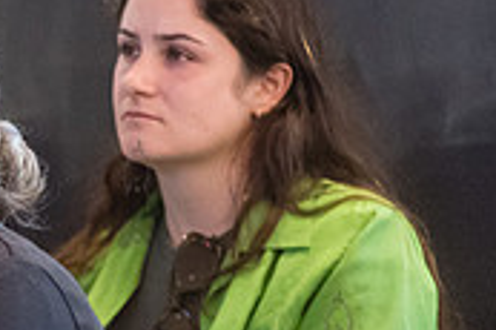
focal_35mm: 619
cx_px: -198
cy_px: 343
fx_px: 8520
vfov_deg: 2.2
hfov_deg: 3.3
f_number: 3.5
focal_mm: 170
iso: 6400
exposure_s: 1/125
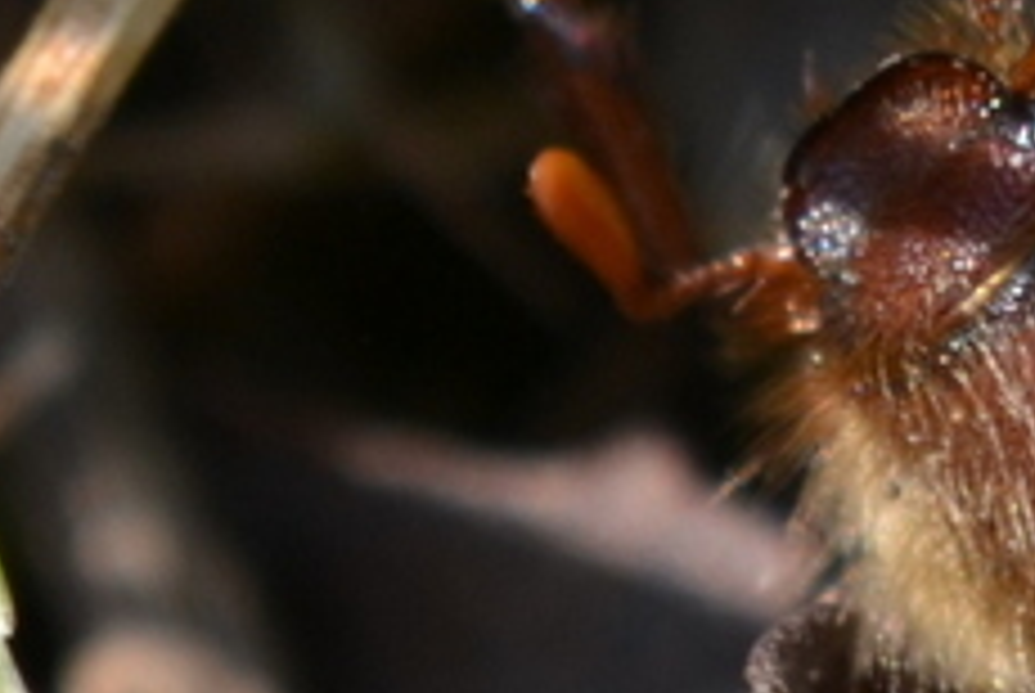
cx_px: 1148
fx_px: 9876
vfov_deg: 4.0
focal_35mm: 343
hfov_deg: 6.0
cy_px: 414
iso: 100
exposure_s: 1/160
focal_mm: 55
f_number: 6.3
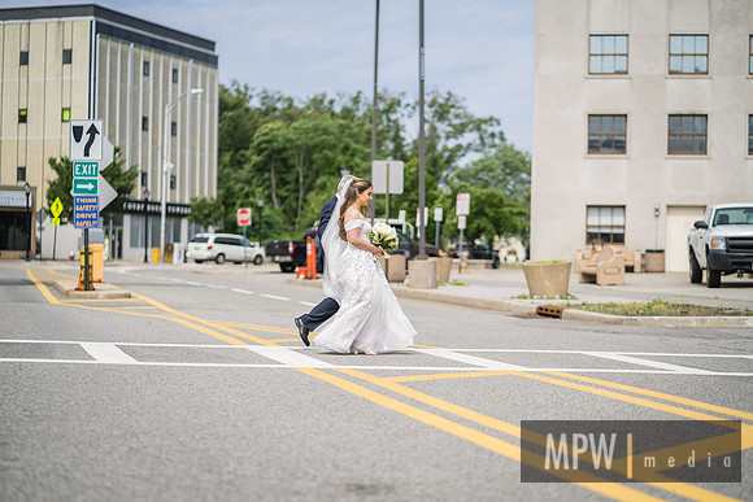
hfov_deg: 23.9
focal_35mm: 85
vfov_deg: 16.1
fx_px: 1778
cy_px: 251
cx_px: 376
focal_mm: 85
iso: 100
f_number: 2
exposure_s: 1/3200
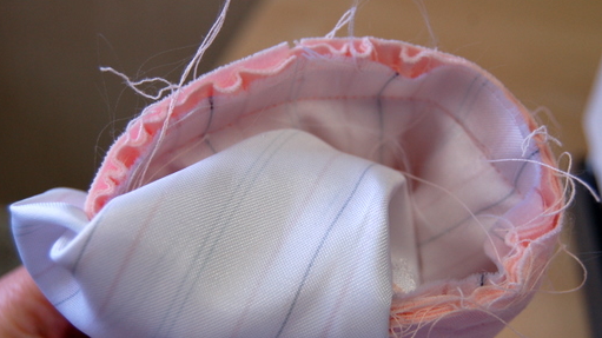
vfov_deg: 20.4
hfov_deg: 35.4
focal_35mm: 59
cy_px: 180
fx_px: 941
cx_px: 331
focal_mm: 32
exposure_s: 1/100
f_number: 5
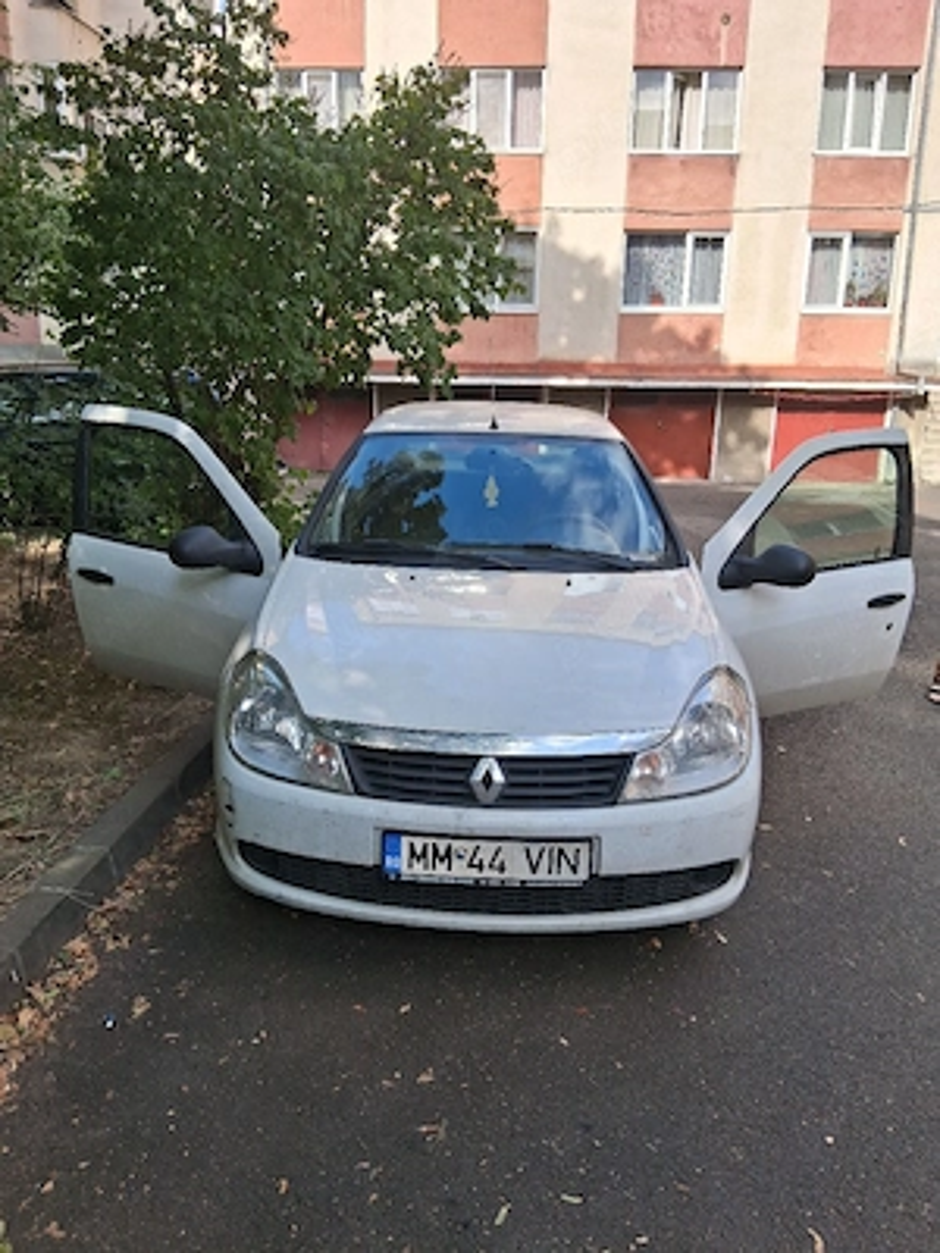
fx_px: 941
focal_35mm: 26
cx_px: 470
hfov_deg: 53.1
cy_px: 626
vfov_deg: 67.3
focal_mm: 3.98
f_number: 1.8
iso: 25
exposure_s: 1/333
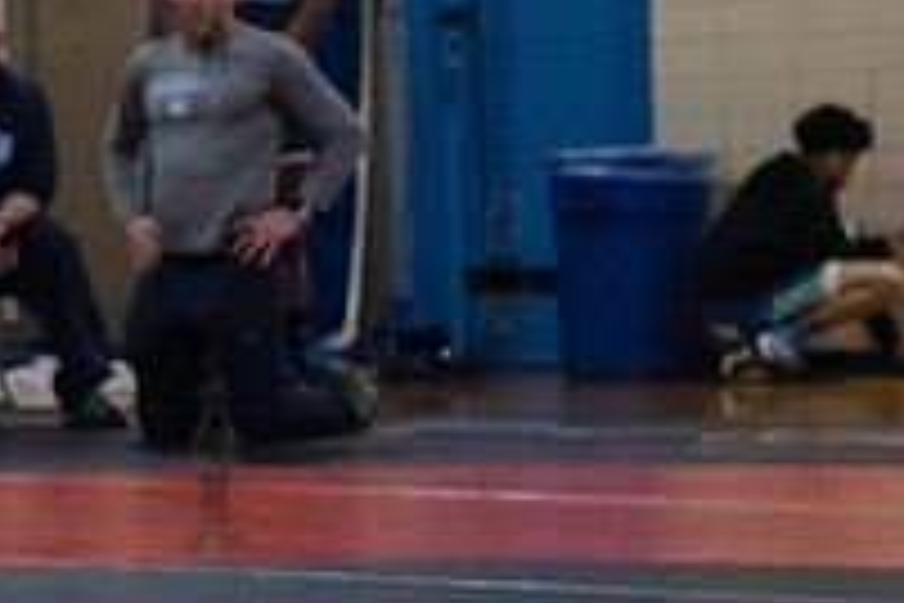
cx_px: -369
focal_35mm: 202
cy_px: 254
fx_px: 5072
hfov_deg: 9.9
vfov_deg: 6.8
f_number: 3.2
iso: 8000
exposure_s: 1/400
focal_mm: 70
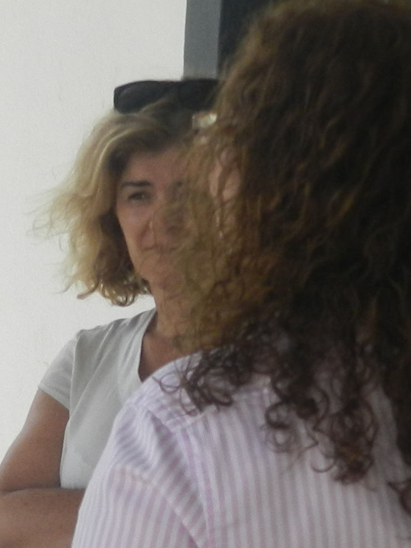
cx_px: -178
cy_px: 495
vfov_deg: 7.2
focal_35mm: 276
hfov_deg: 5.3
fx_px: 4371
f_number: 4.7
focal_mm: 12.1
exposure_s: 1/200
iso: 160
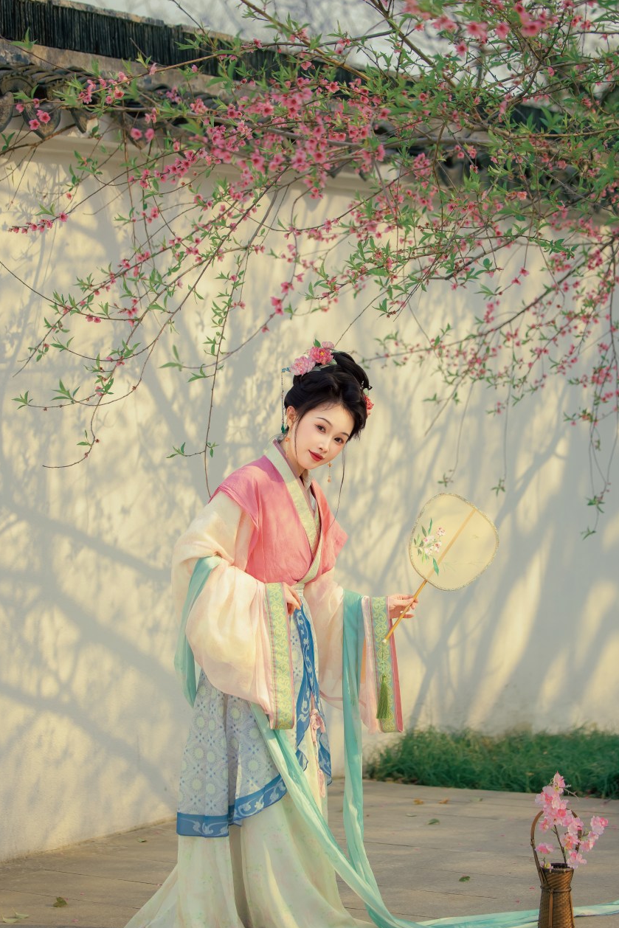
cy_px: 472
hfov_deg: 18.4
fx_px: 1908
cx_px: 318
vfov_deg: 27.3
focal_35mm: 74
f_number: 2.8
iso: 100
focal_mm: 70
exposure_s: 1/500
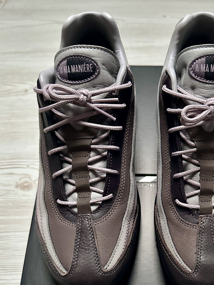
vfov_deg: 50.4
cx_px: 151
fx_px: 297
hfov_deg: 39.0
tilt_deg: -64.3
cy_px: 191
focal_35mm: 36
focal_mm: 6.86
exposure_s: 1/39
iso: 1000
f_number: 1.78
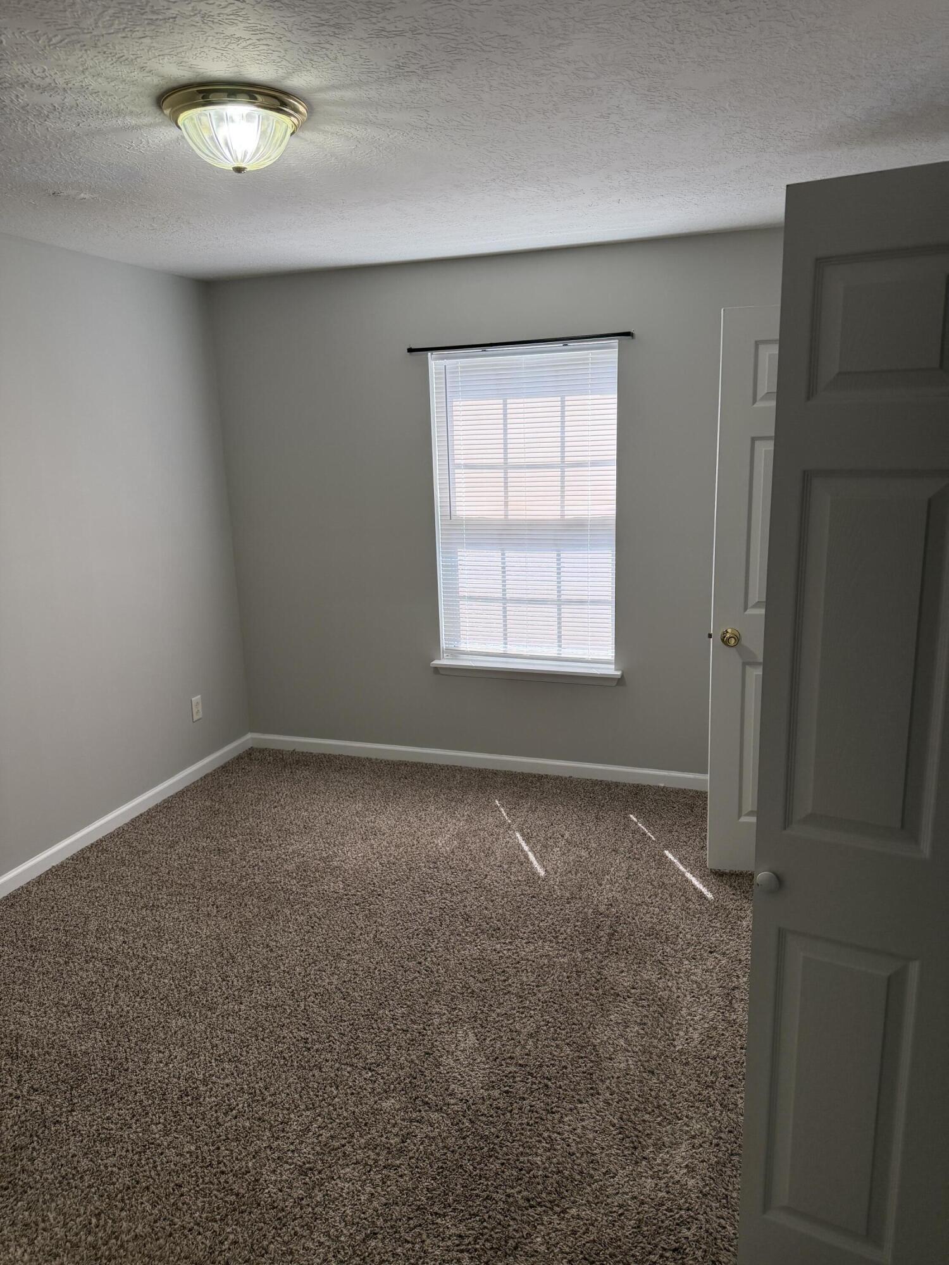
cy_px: 632
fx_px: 877
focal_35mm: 24
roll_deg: +1.9
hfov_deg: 56.8
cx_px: 474
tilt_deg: -11.4
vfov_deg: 71.6
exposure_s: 1/202
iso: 200
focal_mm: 6.76
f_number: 1.78
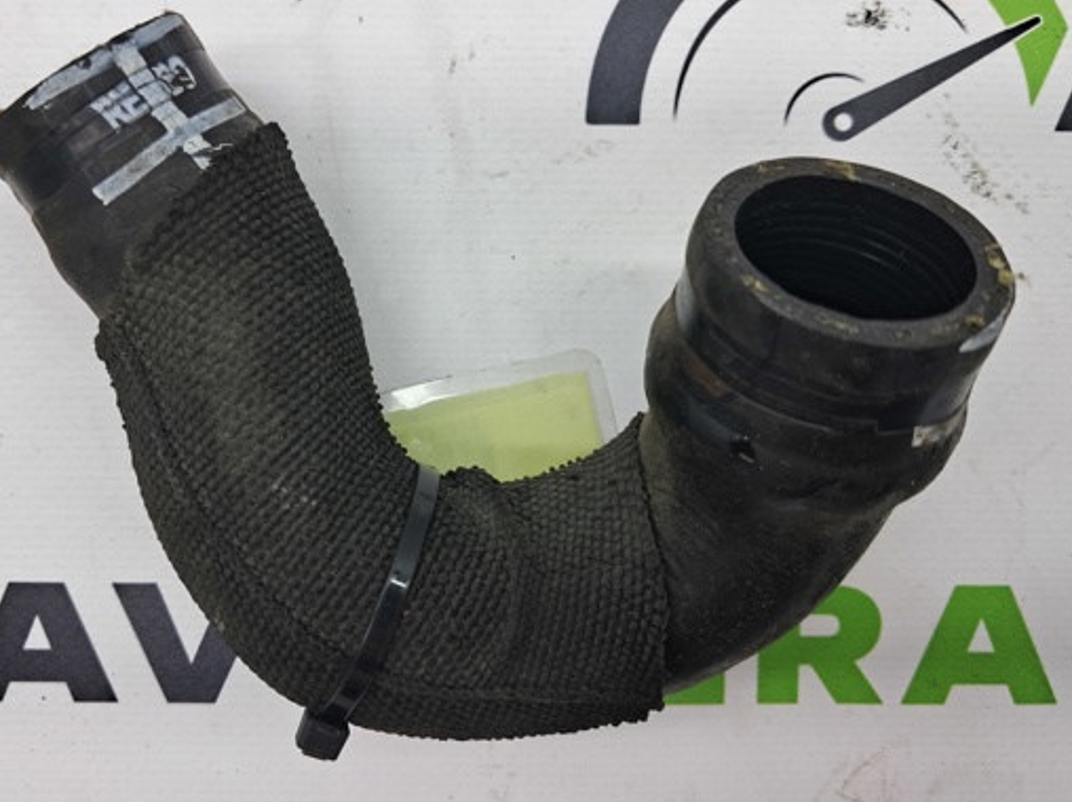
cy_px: 370
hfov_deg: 53.8
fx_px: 1052
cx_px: 456
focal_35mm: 34
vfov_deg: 41.7
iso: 50
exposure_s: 1/60
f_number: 1.8
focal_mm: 4
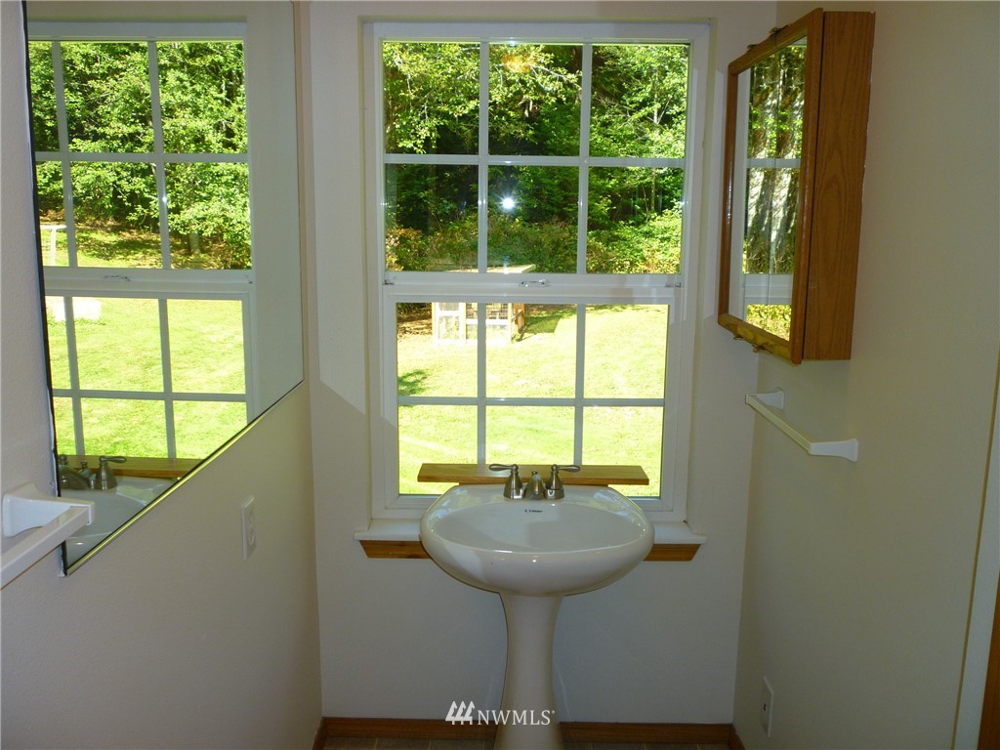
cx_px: 500
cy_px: 375
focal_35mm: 29
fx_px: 838
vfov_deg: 48.2
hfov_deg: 61.7
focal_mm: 5.2
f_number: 3.3
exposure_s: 1/100
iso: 100
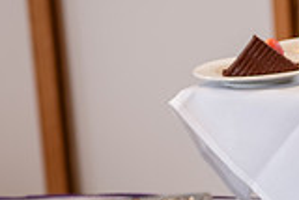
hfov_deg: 10.0
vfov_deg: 6.7
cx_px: 312
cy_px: 225
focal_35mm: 203
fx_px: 1688
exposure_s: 1/200
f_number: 3.2
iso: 320
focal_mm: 56
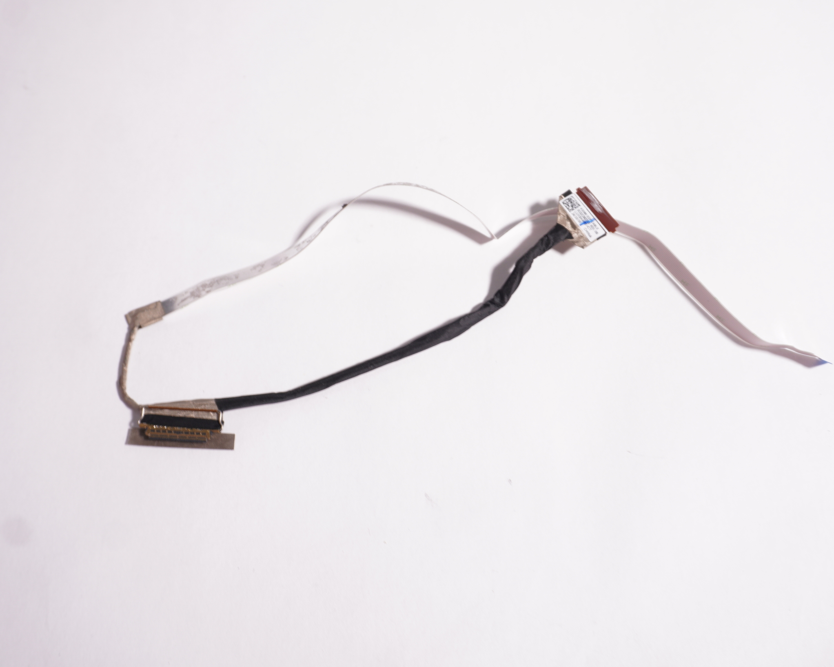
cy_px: 332
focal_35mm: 40
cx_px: 470
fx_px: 977
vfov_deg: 37.7
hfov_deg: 46.1
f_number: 5.6
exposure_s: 1/13
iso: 125
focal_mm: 23
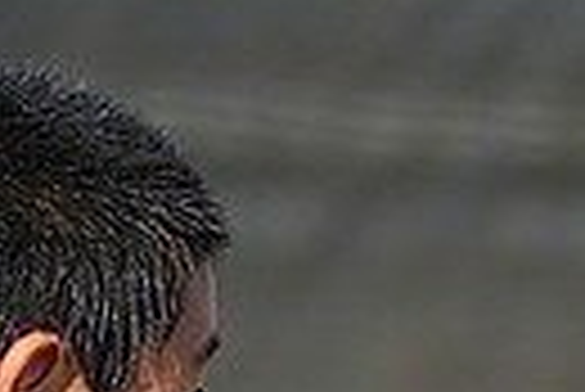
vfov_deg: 0.7
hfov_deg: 1.0
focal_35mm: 2005
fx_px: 32617
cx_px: 432
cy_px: 809
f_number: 4
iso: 200
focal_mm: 300
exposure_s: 1/1600
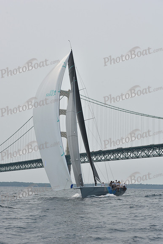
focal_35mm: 82
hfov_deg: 16.7
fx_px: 557
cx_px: 82
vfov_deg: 24.8
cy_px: 122
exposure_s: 1/1250
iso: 250
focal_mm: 82
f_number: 9
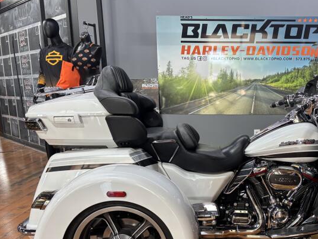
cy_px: 163
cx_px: 227
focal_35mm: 39
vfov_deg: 36.4
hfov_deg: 46.6
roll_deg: +0.2
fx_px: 358
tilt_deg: -11.1
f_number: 1.6
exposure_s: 1/60
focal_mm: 5.96
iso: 125
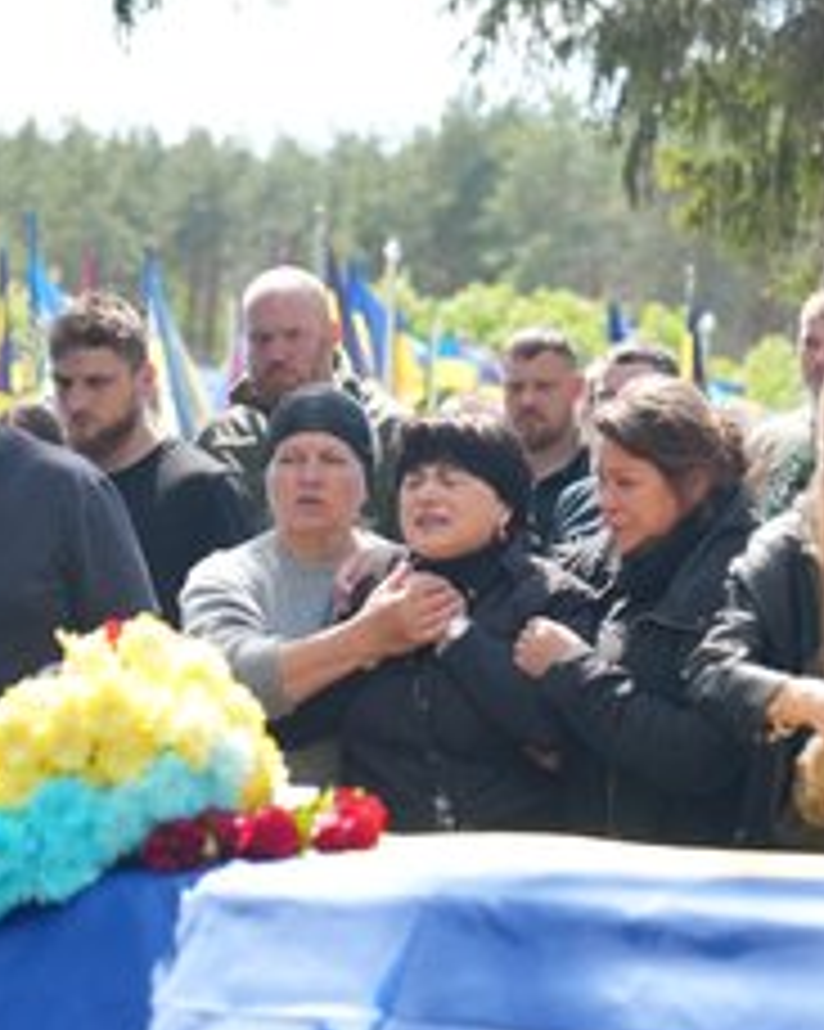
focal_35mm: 115
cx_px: 585
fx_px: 3508
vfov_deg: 16.7
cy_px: 452
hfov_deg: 13.4
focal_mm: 70
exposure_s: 1/250
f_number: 3.2
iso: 3200
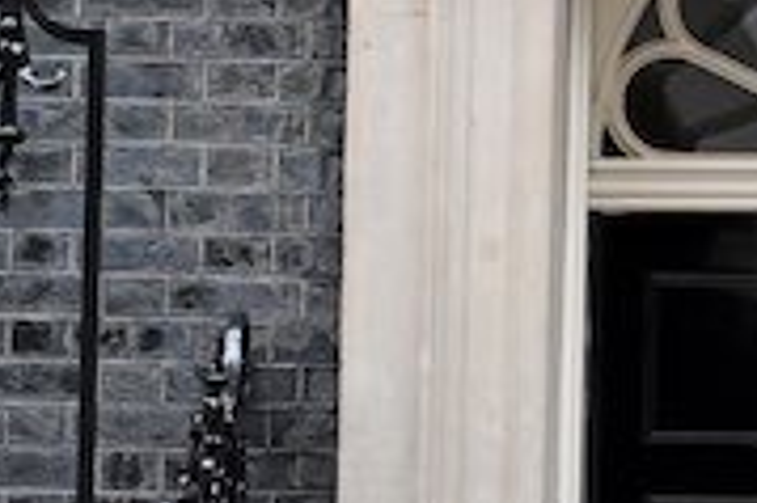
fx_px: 6344
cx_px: 1269
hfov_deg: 6.7
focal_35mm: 302
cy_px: 552
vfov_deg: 4.5
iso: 1600
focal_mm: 60
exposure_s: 1/500
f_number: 5
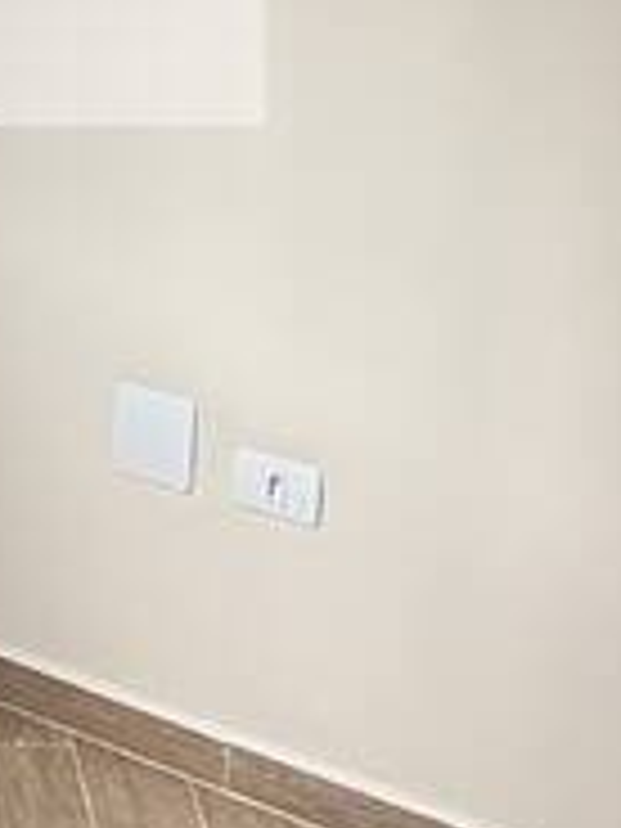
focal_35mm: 82
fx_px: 1961
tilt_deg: -10.0
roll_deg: -1.4
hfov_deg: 16.9
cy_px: -27
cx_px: -189
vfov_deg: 22.8
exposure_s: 1/219
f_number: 2.2
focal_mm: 2.22
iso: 64
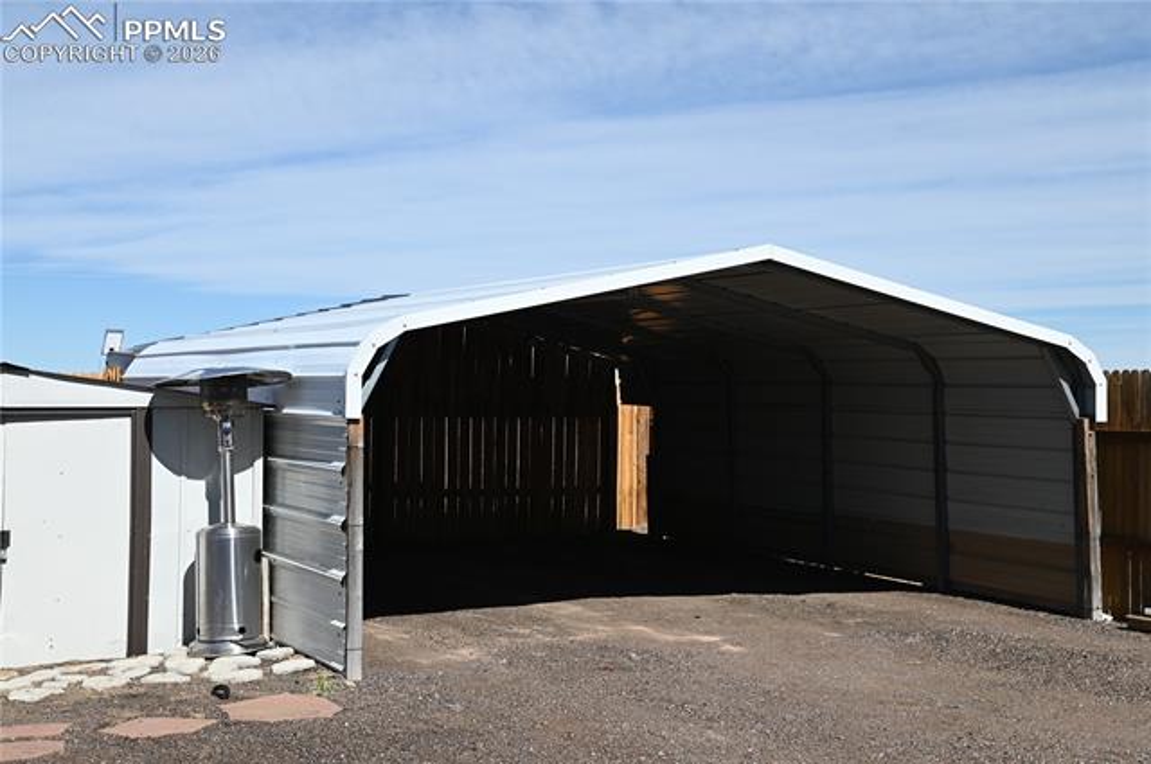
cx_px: 576
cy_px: 382
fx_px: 1597
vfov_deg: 26.9
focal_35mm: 50
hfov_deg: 39.6
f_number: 7.1
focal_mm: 50
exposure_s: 1/400
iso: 100
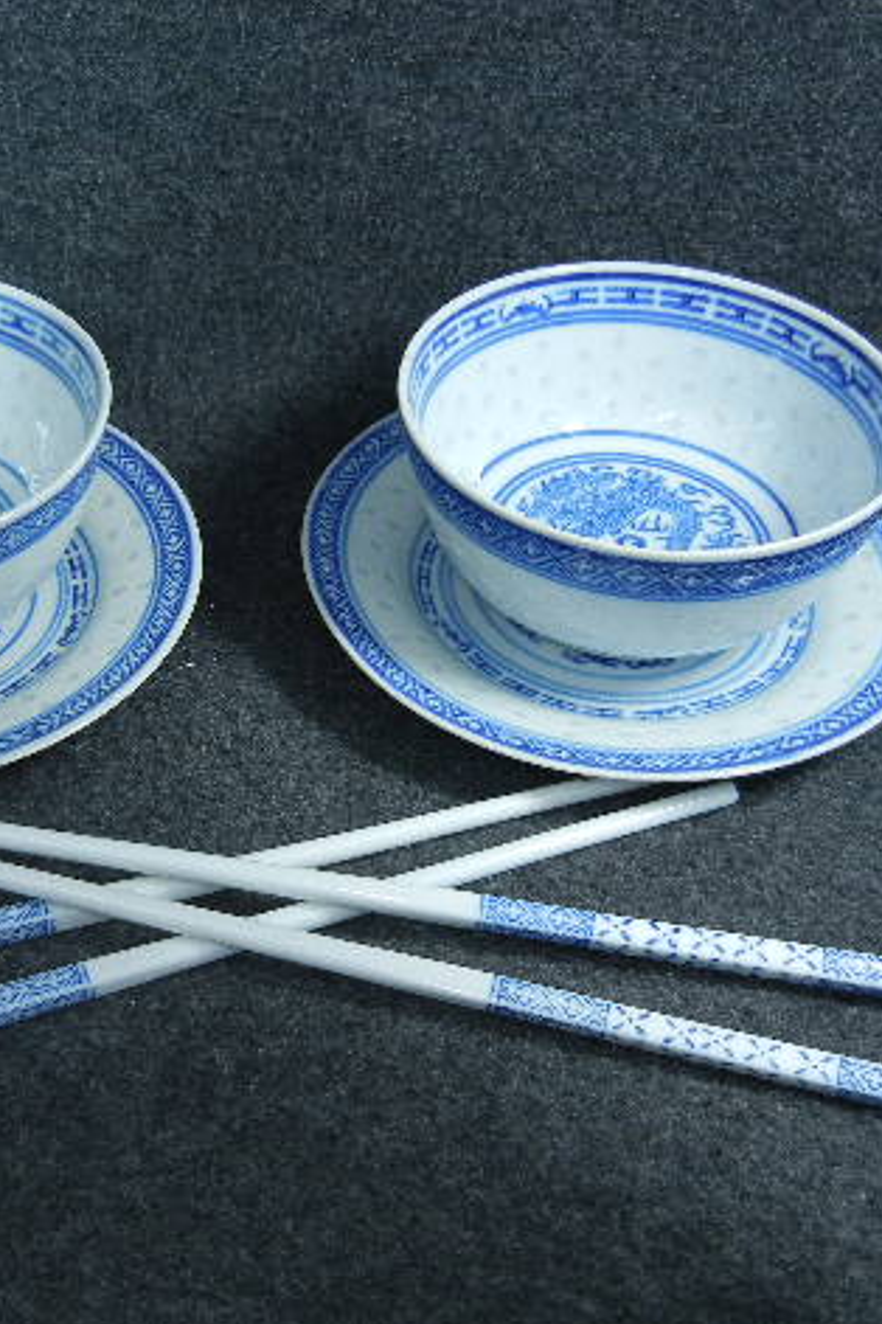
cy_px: 669
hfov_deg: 27.8
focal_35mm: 48
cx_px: 258
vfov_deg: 41.1
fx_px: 1764
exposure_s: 1/31.1
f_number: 3.6
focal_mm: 6.2
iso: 241
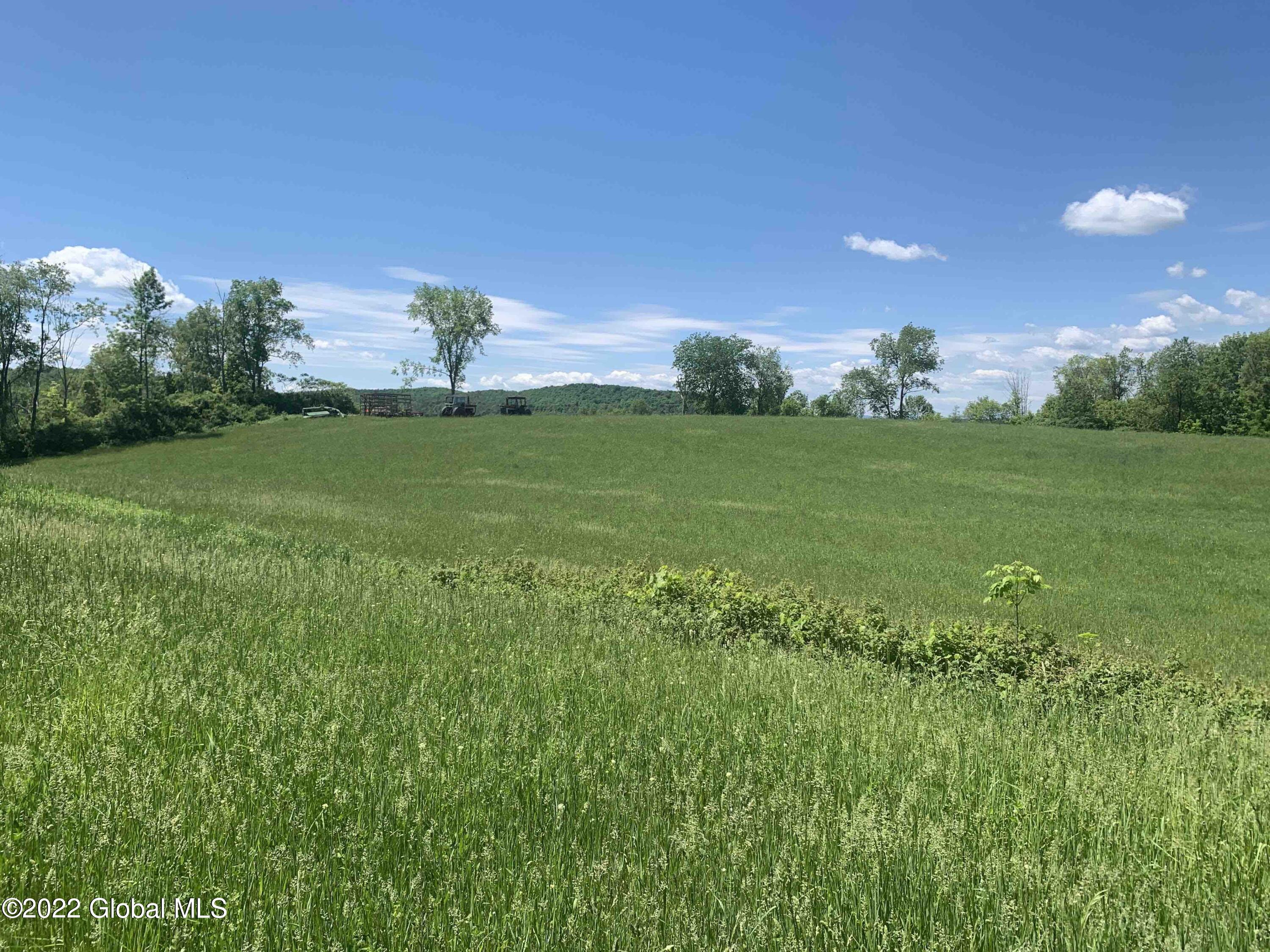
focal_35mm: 26
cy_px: 476
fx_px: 954
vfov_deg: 53.1
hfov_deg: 67.3
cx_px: 635
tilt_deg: -3.3
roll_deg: -0.4
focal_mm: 4.25
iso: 25
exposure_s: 1/2208
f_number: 1.8
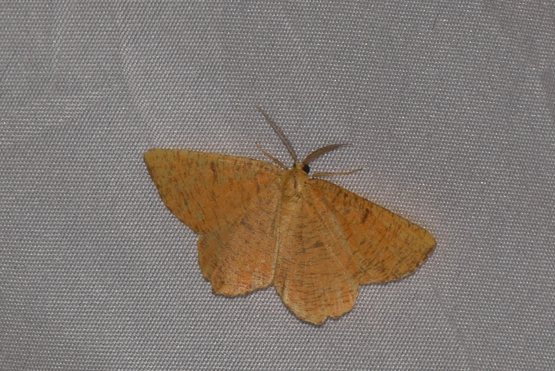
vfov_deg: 6.6
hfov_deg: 9.8
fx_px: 3240
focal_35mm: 210
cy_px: 186
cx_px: 278
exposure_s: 1/160
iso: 100
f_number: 13
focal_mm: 140
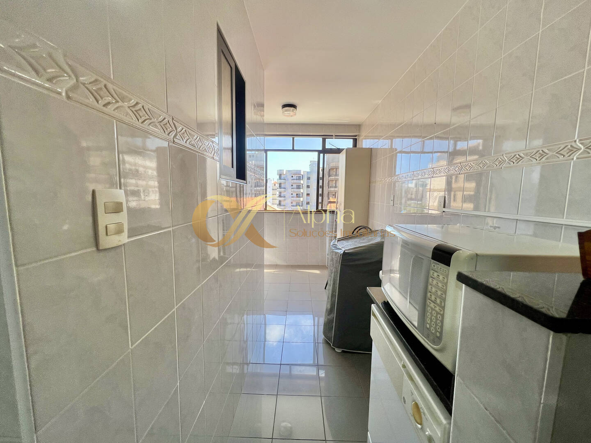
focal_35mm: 13
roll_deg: -1.5
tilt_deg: -7.2
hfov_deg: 106.2
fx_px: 222
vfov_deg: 89.9
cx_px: 296
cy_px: 222
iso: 32
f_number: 1.8
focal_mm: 1.57
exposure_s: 1/155
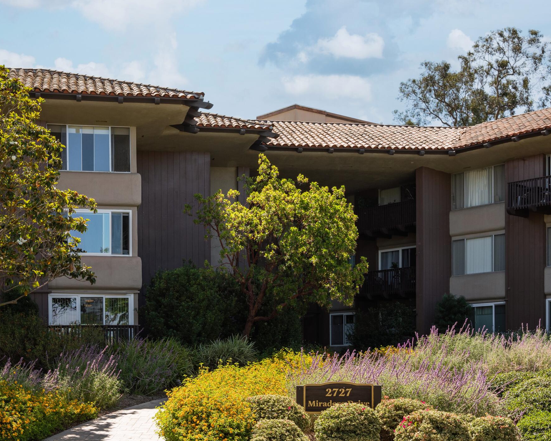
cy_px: 248
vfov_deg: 26.8
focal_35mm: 57
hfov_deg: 33.2
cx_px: 248
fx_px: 924
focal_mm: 35.4
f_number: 6.3
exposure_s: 1/400
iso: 125
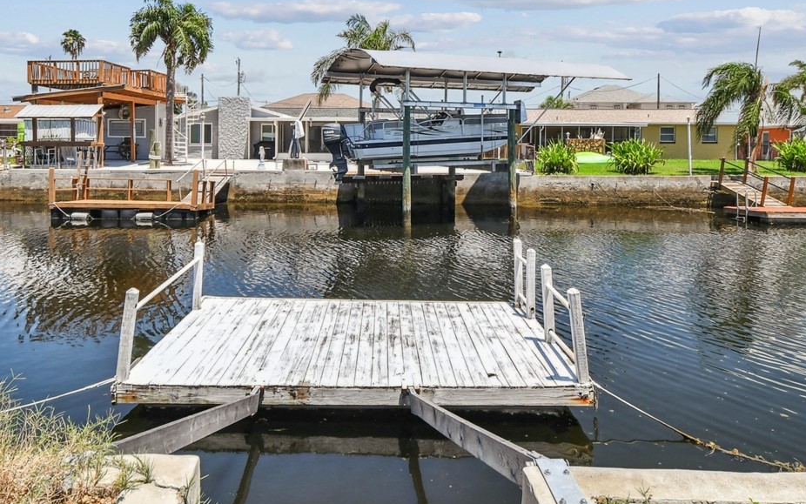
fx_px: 615
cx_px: 349
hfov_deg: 66.2
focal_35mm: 28
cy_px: 150
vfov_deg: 43.6
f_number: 7.1
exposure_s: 1/160
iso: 100
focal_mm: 10
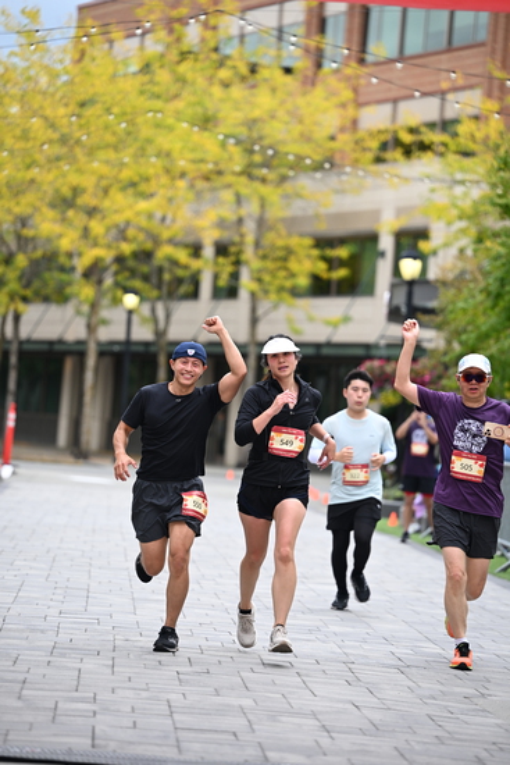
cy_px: 382
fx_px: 2867
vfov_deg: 15.2
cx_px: 255
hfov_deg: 10.2
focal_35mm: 135
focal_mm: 135
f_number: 2.8
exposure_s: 1/2500
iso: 640
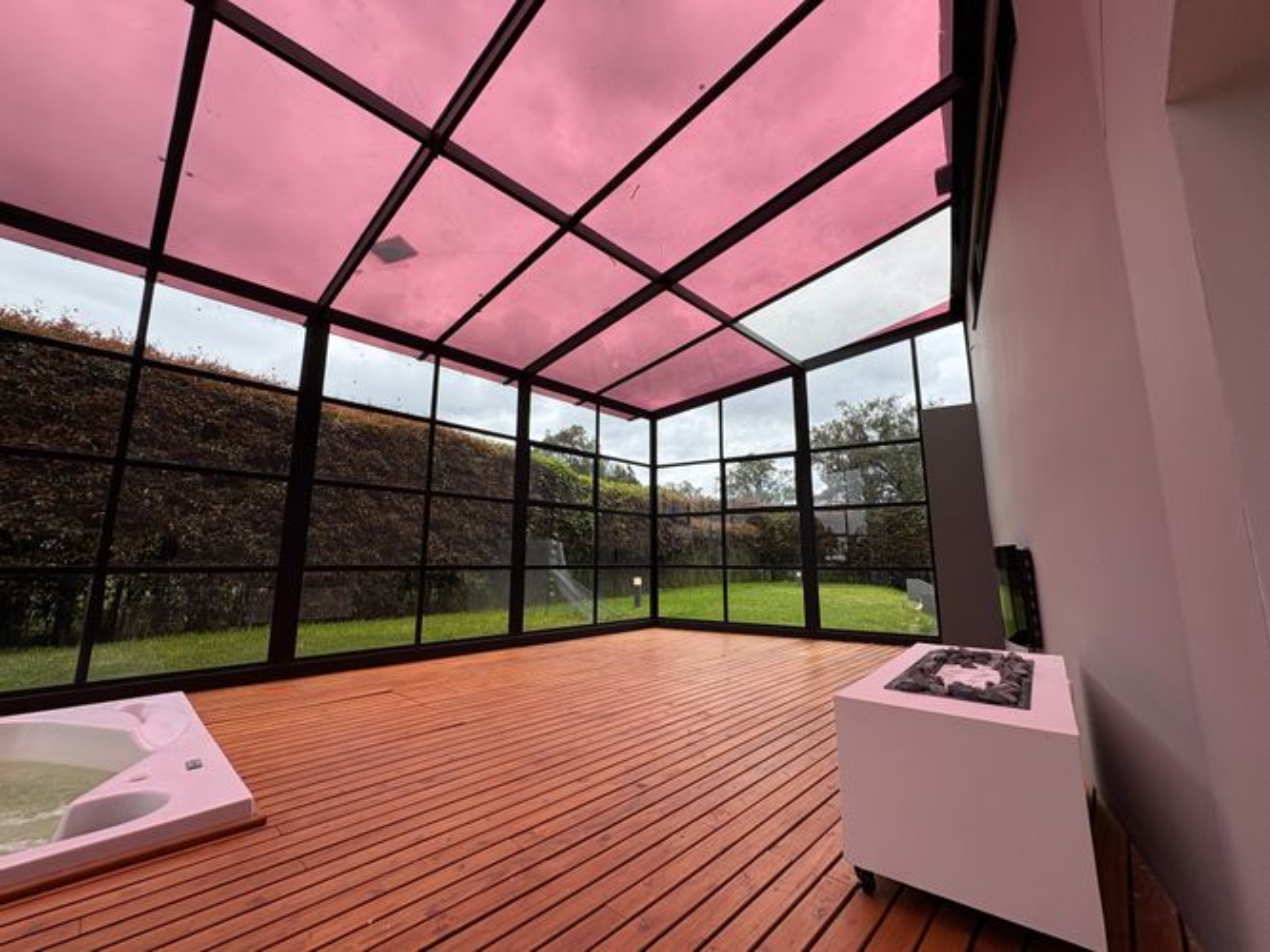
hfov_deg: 102.1
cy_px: 476
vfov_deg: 85.7
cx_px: 635
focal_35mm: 14
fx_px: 514
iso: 50
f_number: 2.2
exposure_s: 1/1536
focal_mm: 2.22
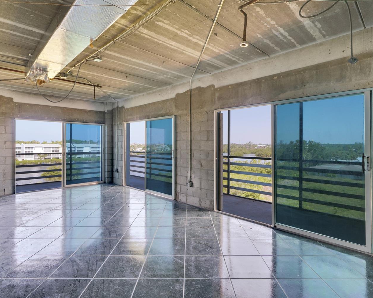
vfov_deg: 70.8
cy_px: 146
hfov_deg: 83.3
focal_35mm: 19
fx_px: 210
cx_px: 191
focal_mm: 16
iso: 100
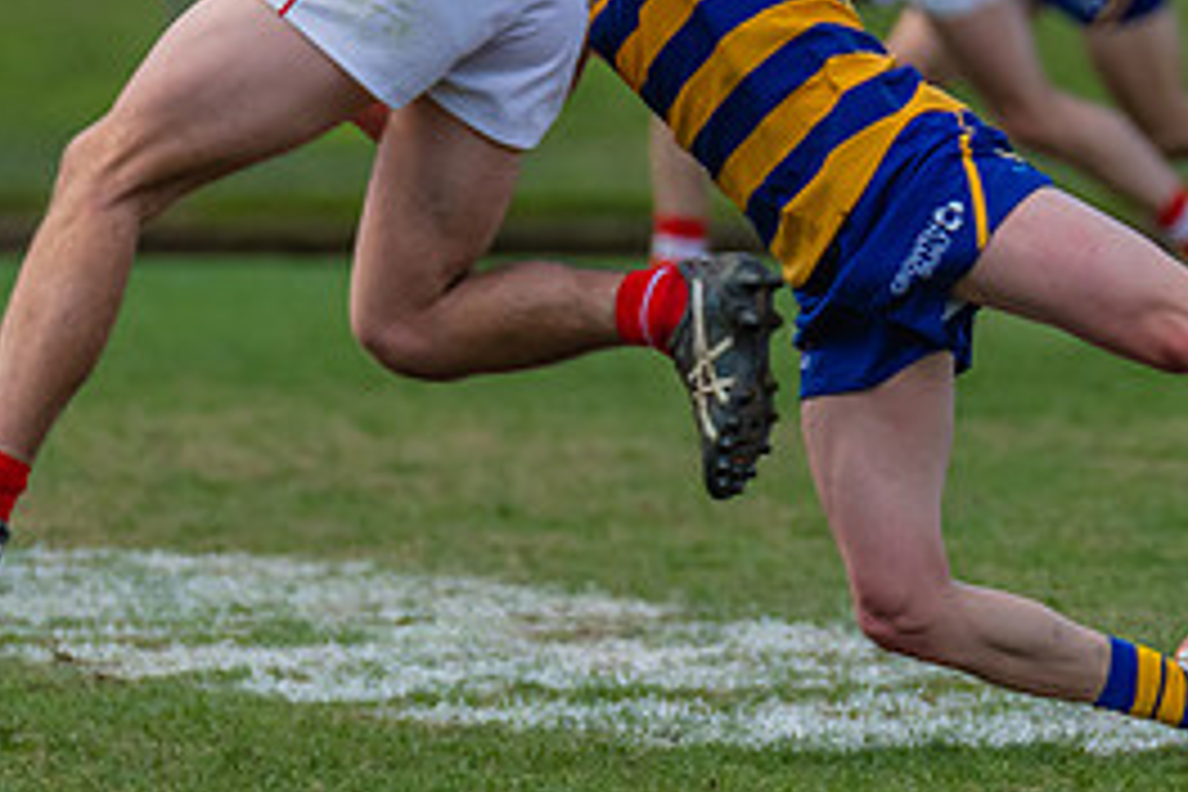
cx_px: 758
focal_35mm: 1228
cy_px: 241
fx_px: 40521
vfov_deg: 1.1
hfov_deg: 1.7
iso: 800
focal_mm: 360
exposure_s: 1/1600
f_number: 5.6
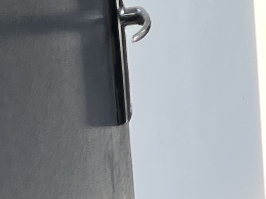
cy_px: -179
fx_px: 1352
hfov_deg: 9.6
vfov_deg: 8.1
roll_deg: -1.0
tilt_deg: -11.0
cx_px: 698
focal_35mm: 176
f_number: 1.6
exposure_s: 1/310
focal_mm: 5.1
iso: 50
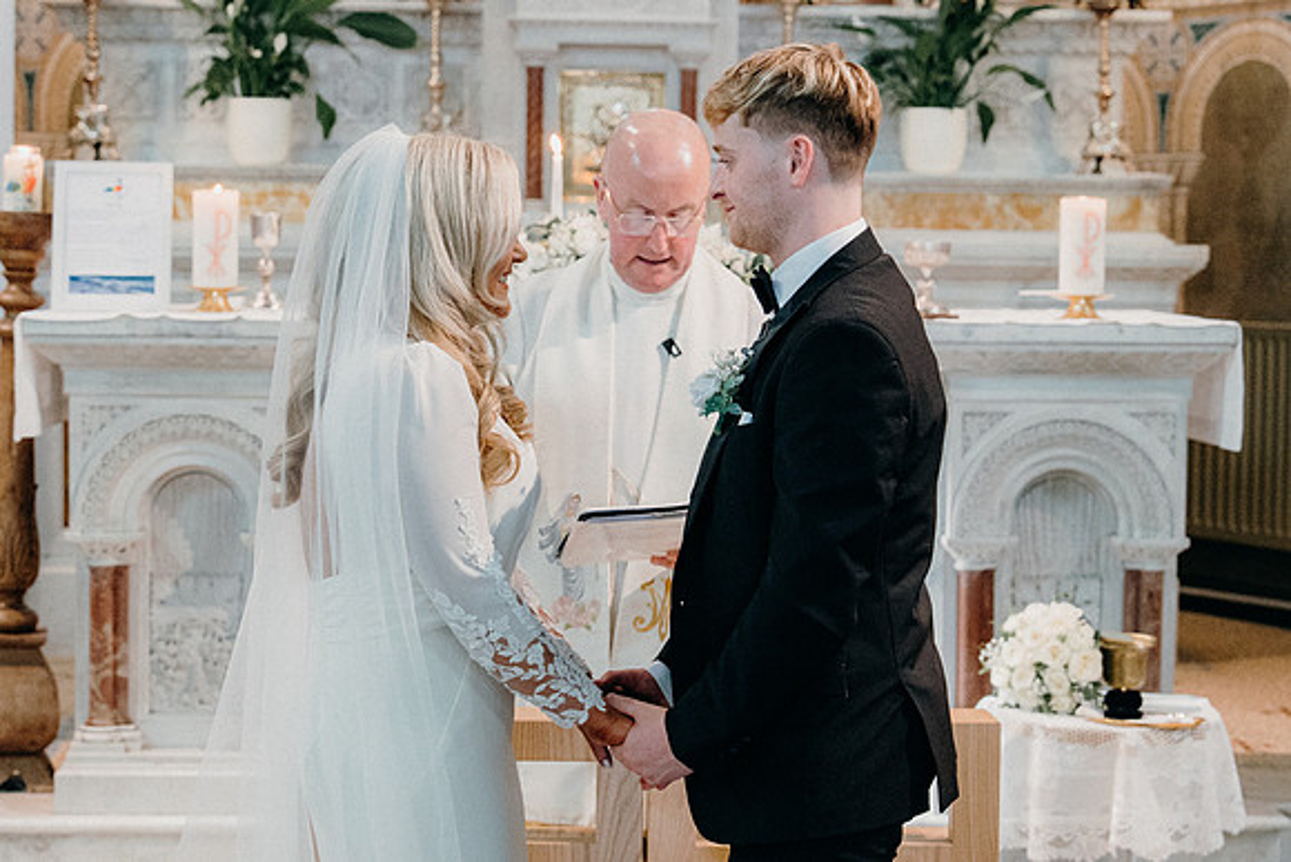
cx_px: 646
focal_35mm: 75
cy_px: 431
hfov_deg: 27.0
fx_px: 2690
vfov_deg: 18.2
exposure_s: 1/160
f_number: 3.5
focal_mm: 50
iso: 4000
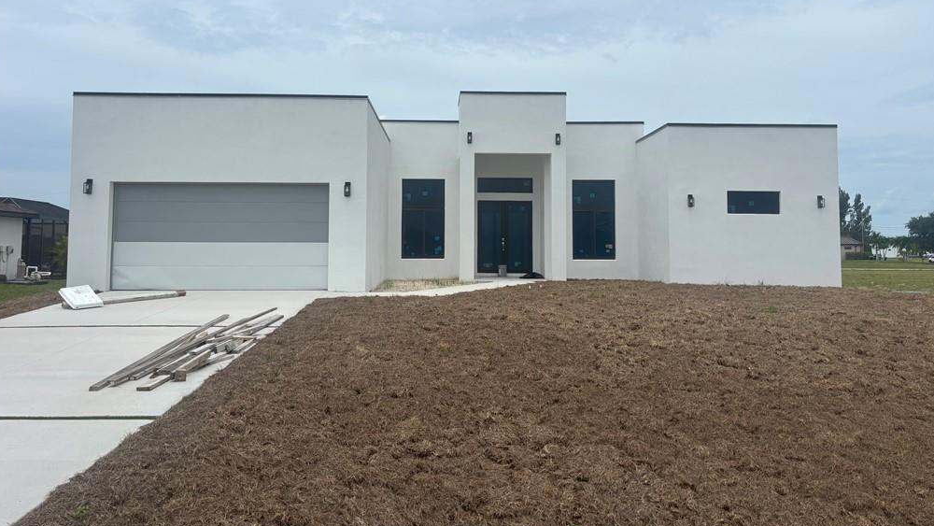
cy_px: 202
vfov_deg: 40.0
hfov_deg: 66.1
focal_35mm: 29
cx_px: 470
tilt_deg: +3.4
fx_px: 718
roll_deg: -0.1
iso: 50
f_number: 1.6
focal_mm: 5.96
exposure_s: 1/7692
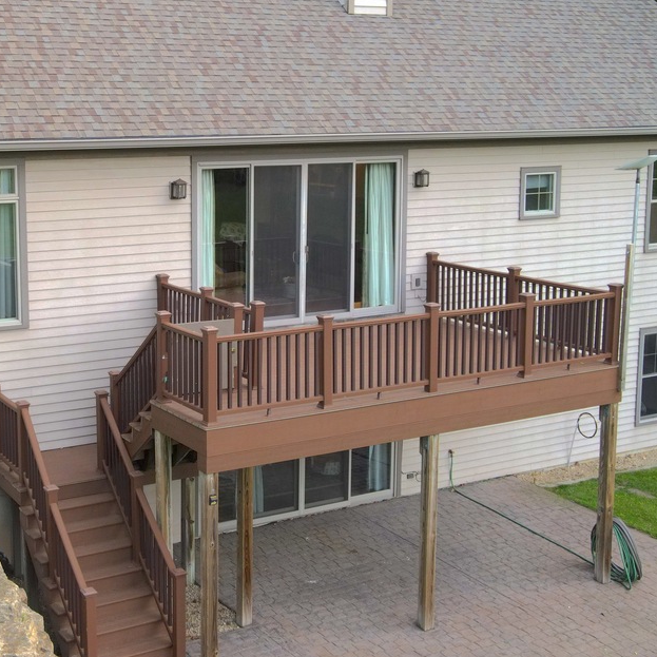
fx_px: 1052
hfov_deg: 33.9
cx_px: 157
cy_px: 281
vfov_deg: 34.6
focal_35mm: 49
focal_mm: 4.5
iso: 100
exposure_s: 1/60
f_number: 2.8
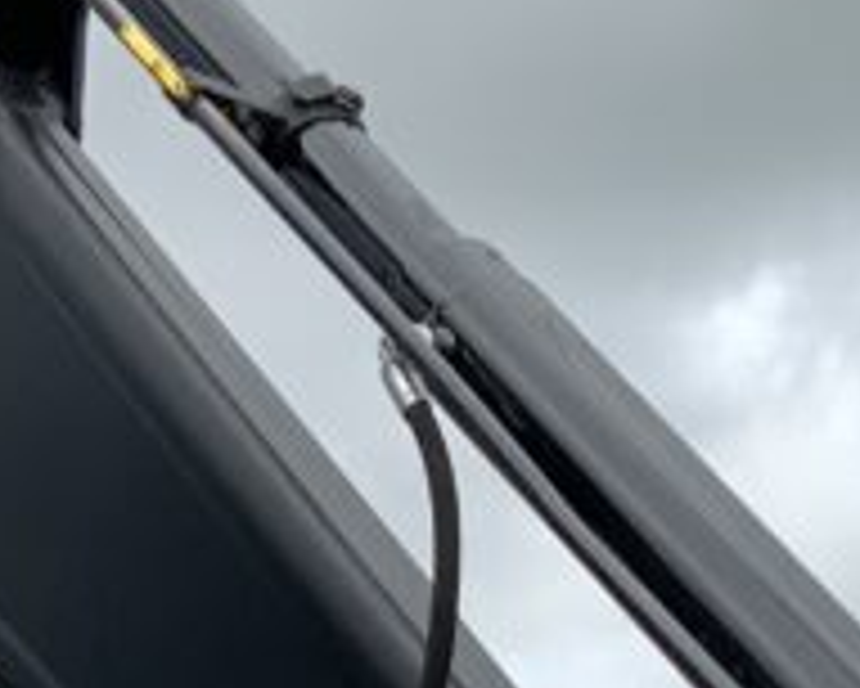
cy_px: 1304
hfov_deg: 12.7
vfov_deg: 9.6
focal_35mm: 152
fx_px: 3871
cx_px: 594
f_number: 1.8
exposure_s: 1/749
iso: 16
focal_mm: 3
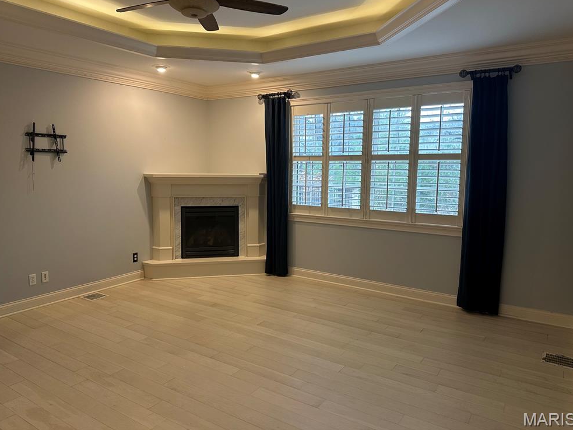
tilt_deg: -5.7
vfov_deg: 54.9
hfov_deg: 69.4
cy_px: 208
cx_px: 283
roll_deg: -0.3
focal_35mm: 25
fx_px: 414
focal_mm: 6.86
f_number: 1.78
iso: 160
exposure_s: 1/42
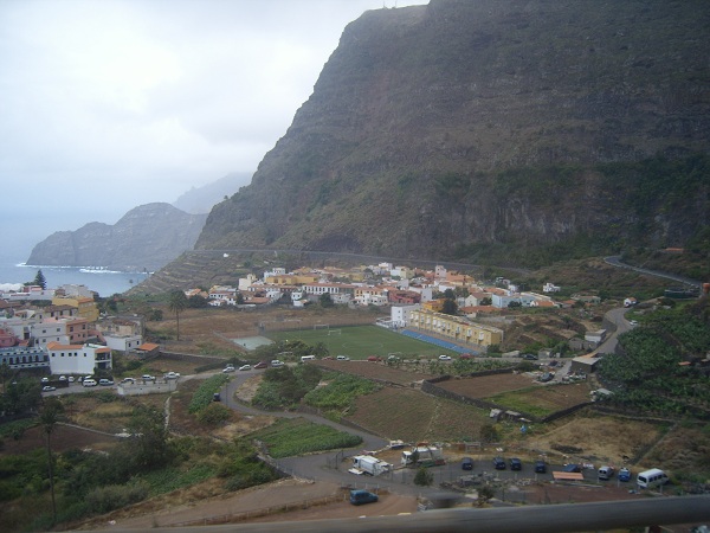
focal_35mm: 35
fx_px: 718
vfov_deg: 40.7
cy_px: 266
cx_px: 355
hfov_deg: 52.6
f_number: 7.1
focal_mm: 7.4
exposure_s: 1/90
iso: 80
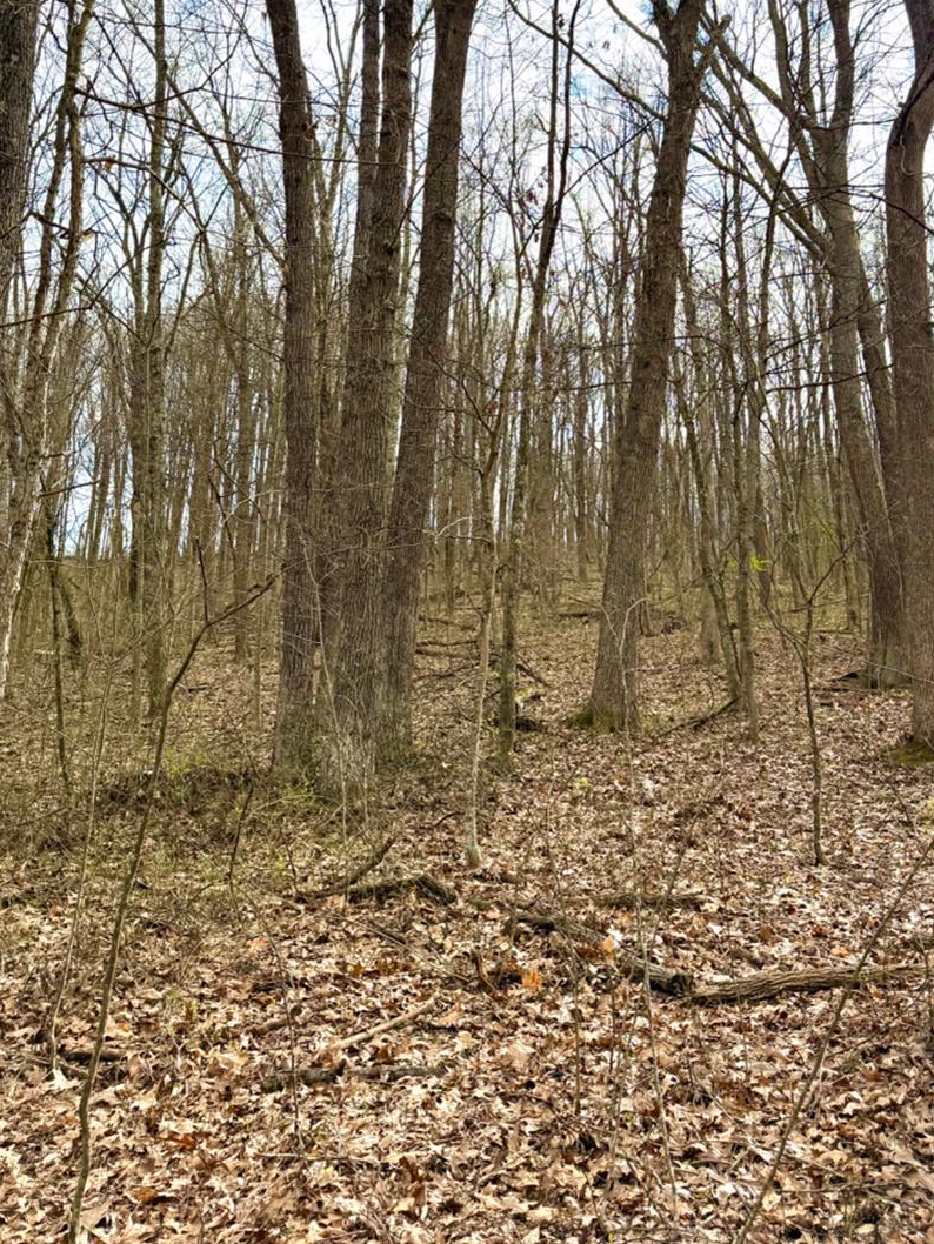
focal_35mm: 34
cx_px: 513
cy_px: 431
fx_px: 1223
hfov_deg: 41.8
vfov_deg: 53.1
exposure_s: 1/3145
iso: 100
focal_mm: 6.76
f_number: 1.78
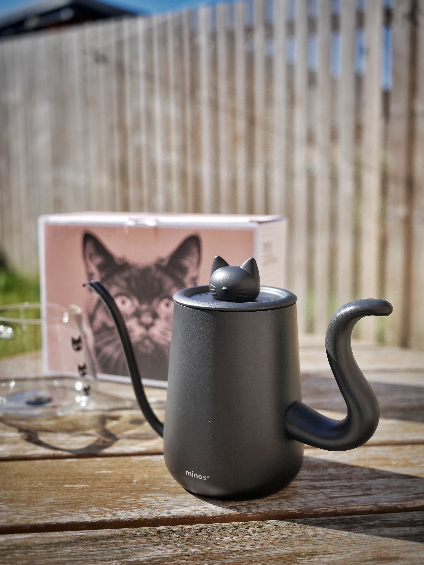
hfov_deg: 36.0
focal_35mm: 40
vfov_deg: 46.8
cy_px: 282
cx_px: 212
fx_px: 653
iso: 200
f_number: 2.2
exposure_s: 1/4000
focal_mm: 20
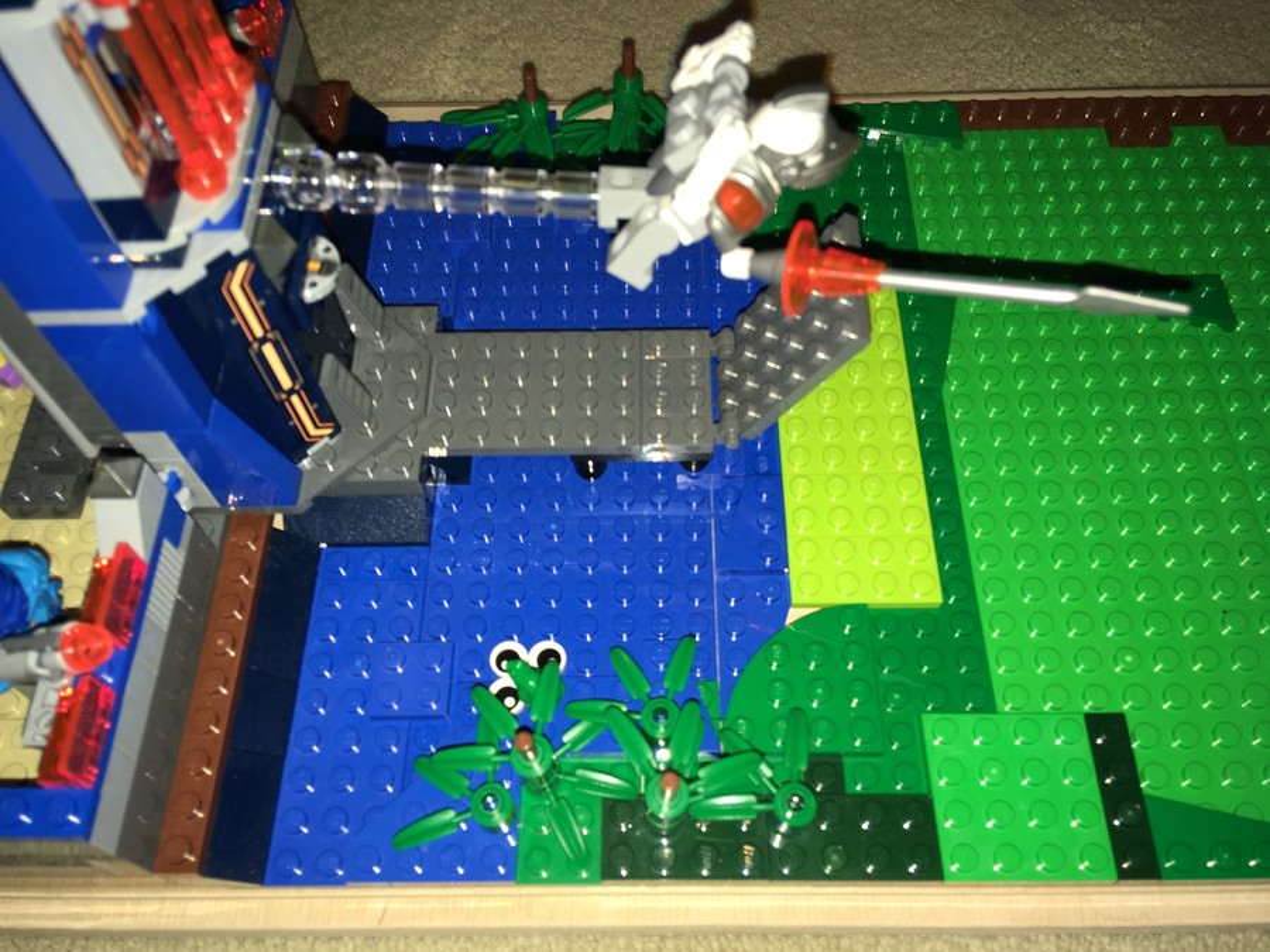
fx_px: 1064
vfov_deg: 48.2
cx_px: 635
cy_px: 476
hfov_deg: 61.7
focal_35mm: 29
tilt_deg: -60.6
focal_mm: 4.15
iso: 25
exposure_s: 1/34
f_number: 2.2
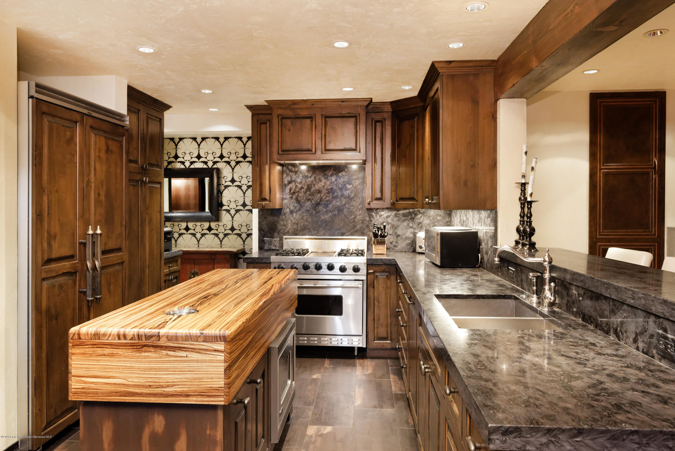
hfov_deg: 71.5
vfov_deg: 51.3
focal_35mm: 25
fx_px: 469
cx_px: 338
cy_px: 226
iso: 2500
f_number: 7.1
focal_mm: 25
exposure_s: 1/8
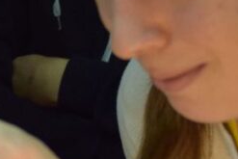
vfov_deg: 7.9
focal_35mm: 174
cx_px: -119
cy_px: 36
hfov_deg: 11.3
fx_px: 1151
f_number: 4
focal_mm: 28
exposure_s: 1/60
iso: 450
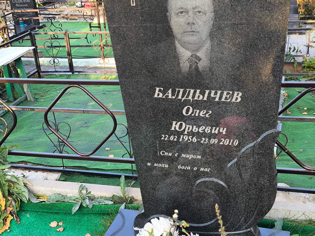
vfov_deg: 29.1
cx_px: 158
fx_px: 455
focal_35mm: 50
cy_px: 118
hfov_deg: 38.2
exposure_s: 1/100
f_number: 1.7
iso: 50
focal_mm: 4.71
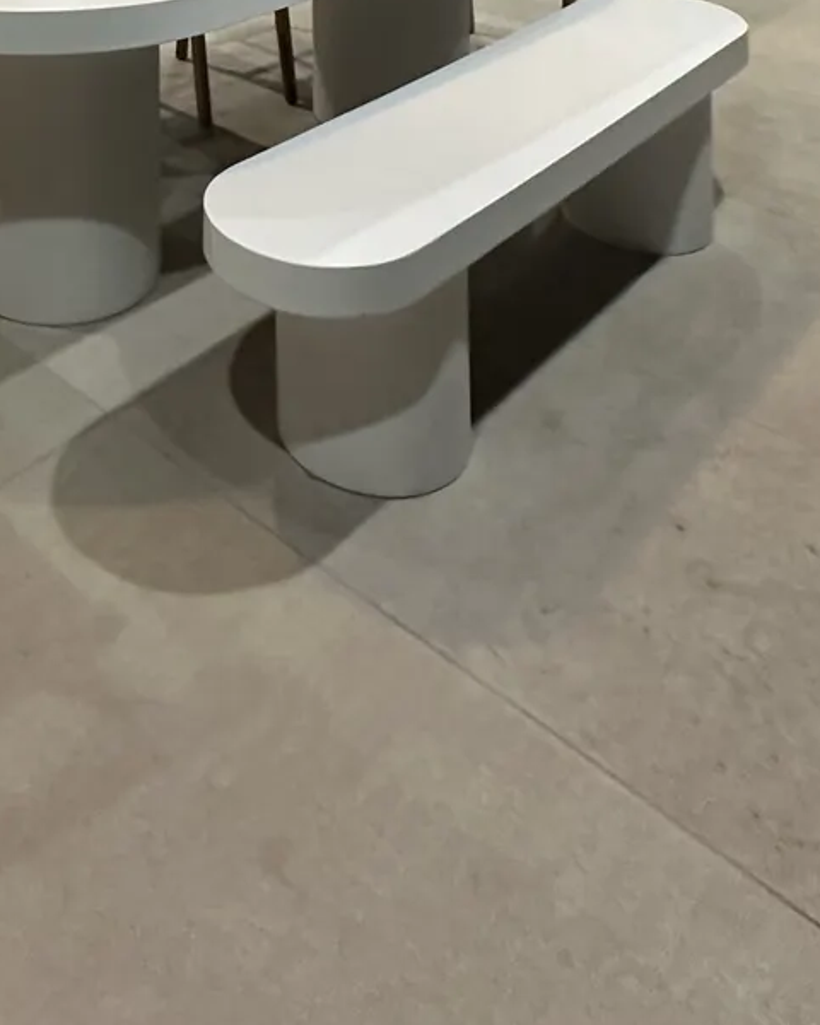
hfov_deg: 34.8
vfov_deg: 31.1
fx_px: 1244
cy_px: -400
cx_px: 113
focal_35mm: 41
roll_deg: +0.7
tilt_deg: +1.4
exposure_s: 1/60
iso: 400
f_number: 2.2
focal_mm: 2.22
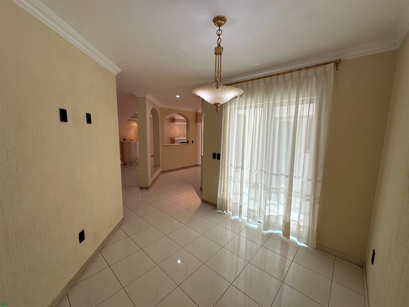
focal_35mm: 14
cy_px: 154
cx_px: 204
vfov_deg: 85.7
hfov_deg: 102.1
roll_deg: +0.4
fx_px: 165
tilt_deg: -4.7
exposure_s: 1/164
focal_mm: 2.22
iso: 40
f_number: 2.2
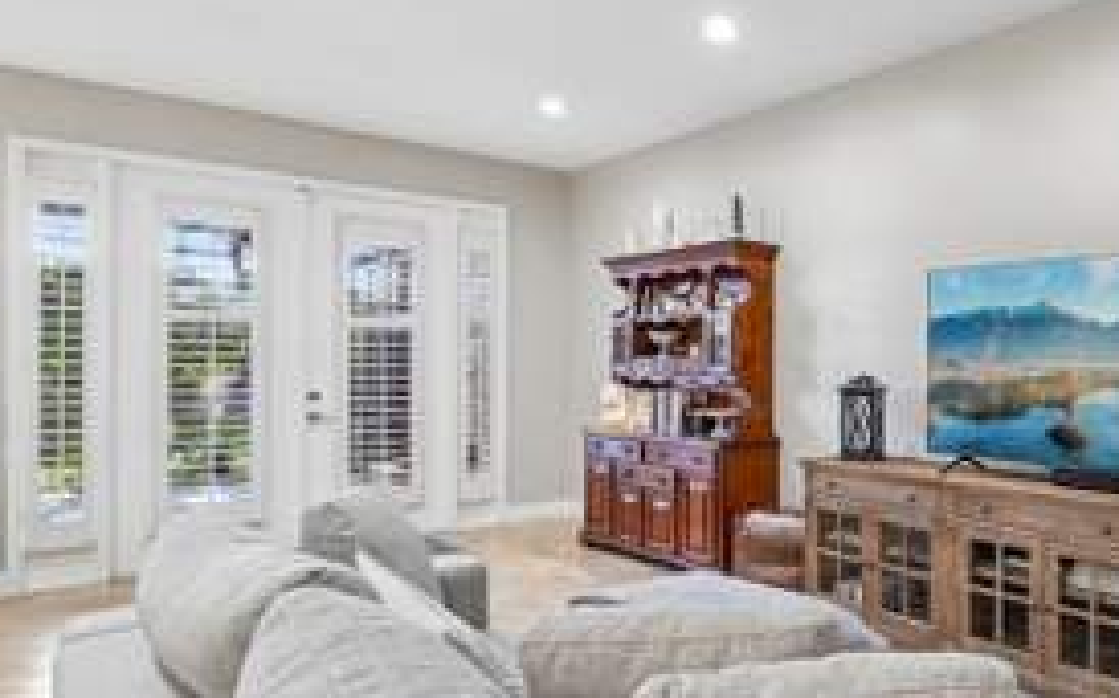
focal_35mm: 25
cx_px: 849
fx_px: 762
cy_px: 369
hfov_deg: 67.6
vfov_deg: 49.2
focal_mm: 14
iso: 400
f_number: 8
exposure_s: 1/6
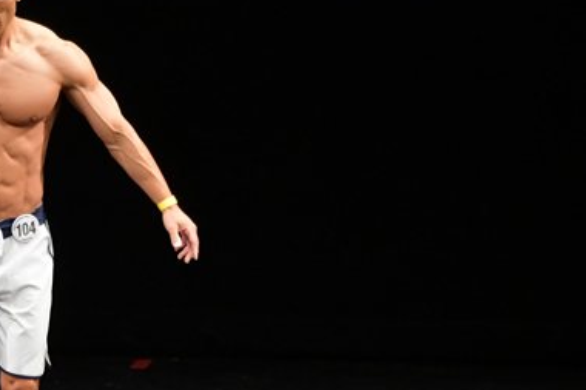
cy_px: 207
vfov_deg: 2.4
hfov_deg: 3.5
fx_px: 9469
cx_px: -4
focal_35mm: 582
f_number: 5.6
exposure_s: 1/400
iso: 3200
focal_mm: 190
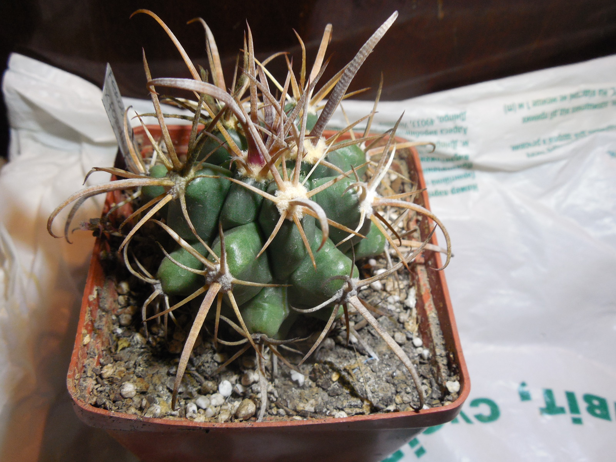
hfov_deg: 58.4
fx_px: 552
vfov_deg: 45.4
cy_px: 231
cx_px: 308
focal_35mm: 31
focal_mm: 5.6
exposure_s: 1/30
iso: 250
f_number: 3.6
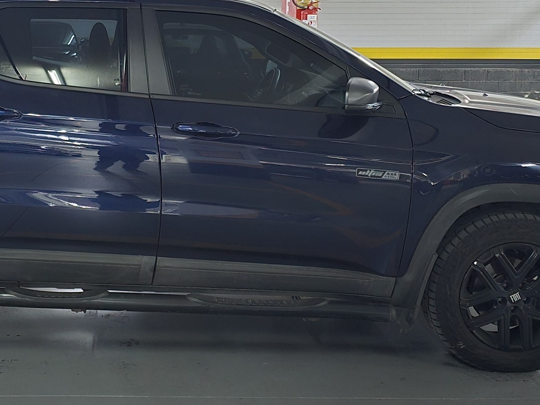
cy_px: 106
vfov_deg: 27.2
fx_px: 827
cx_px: 133
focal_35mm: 53
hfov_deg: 35.4
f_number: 1.7
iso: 2000
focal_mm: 6.3
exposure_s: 1/17.2
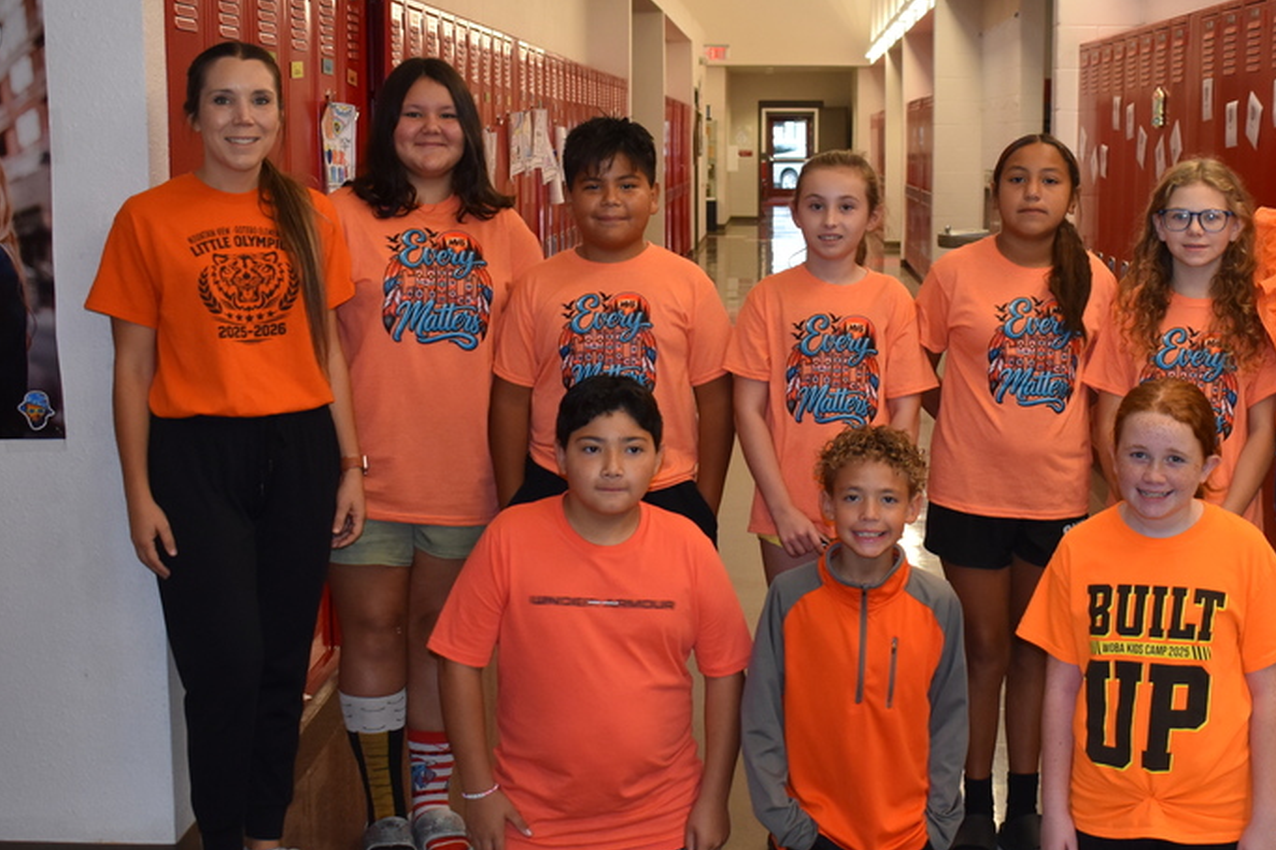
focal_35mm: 54
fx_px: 1913
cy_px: 421
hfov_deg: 36.7
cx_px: 792
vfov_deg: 25.0
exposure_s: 1/125
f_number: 3.8
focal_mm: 24
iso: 800
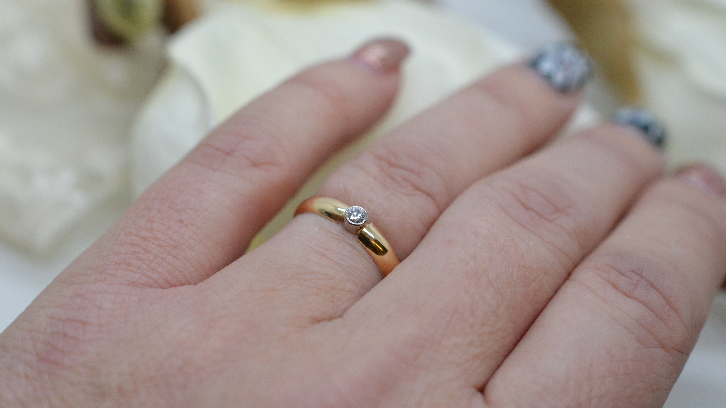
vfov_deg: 19.1
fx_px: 1213
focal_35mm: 63
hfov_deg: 33.3
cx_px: 364
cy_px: 229
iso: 3200
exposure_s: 1/2000
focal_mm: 40
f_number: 5
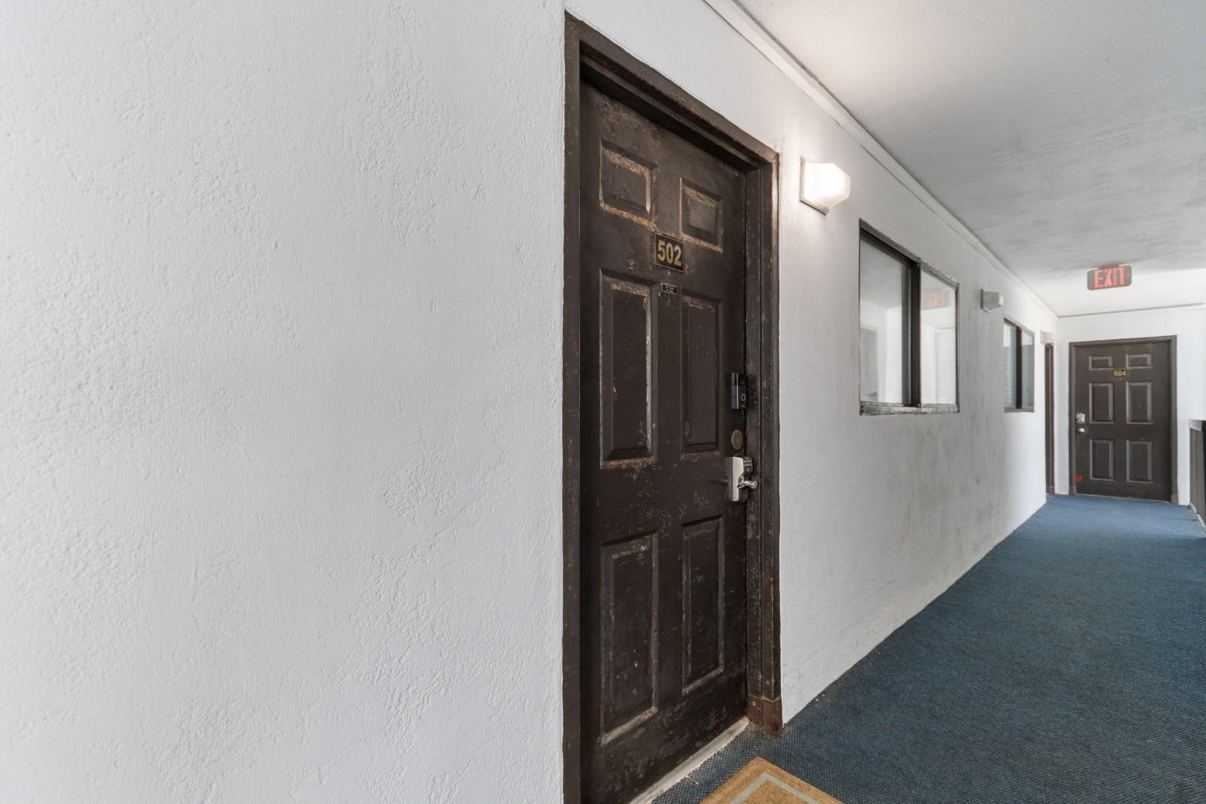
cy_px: 402
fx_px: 502
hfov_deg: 100.4
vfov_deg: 77.3
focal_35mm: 15
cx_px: 603
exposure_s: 1/20
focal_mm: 10
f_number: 4.5
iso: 100
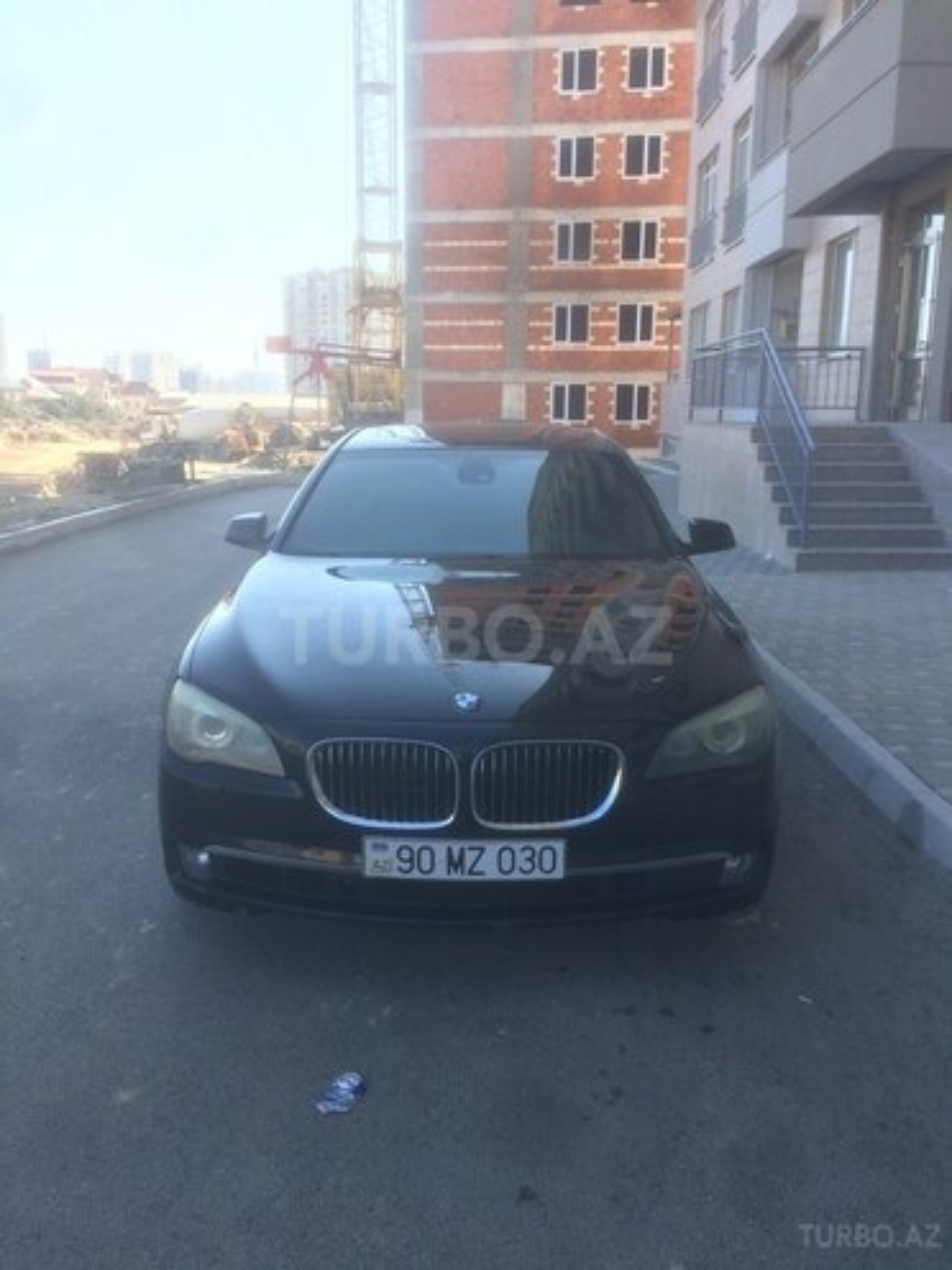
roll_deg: +0.0
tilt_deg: -12.8
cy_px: 635
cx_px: 476
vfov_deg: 61.7
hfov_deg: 48.2
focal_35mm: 29
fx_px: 1063
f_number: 2.2
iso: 32
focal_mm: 4.15
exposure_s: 1/394
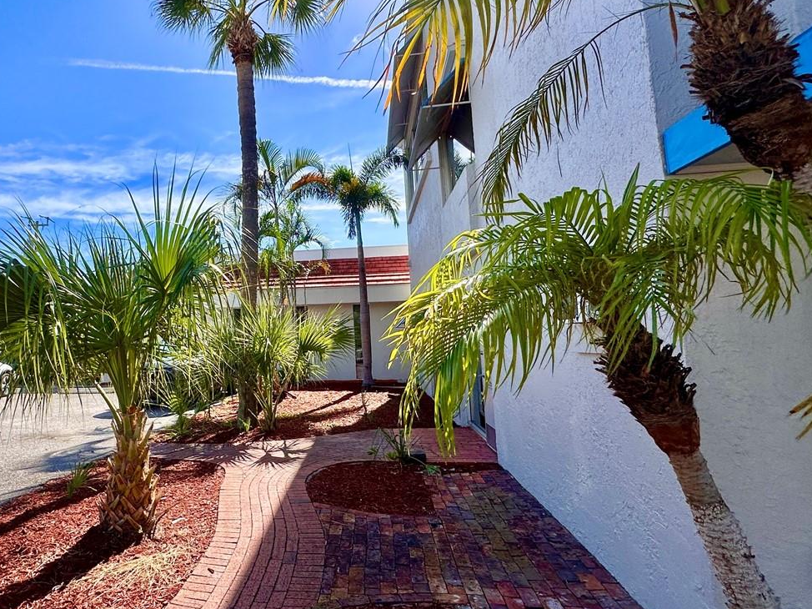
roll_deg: +1.5
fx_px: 539
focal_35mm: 23
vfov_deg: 58.8
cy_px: 276
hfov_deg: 71.2
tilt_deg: +7.2
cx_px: 255
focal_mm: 2.22
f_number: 2.2
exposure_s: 1/2092
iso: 40
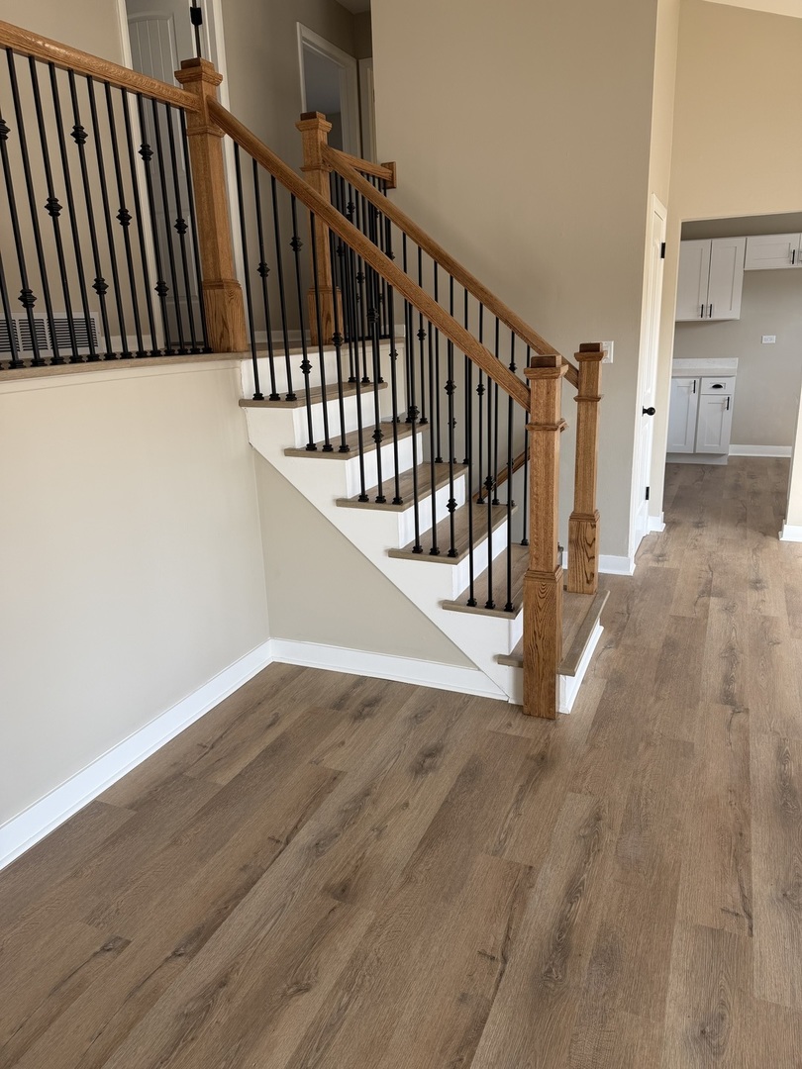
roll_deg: +3.2
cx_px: 401
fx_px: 741
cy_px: 534
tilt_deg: -14.5
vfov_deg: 71.6
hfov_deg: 56.8
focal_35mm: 24
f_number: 1.78
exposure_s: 1/262
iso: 64
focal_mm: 6.76
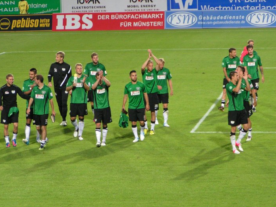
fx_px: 1642
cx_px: 137
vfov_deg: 7.2
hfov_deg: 9.6
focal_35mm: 206
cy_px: 91
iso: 200
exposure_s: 1/100
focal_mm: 27.5
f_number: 3.5
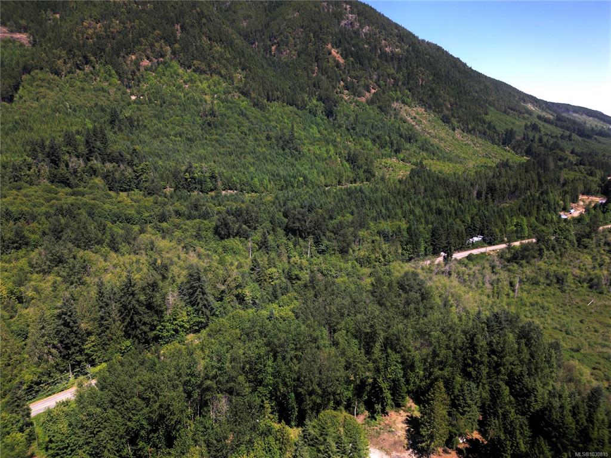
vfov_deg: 56.8
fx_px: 424
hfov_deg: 71.6
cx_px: 306
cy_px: 229
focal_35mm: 24
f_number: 1.7
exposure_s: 1/25
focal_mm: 6.72
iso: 100
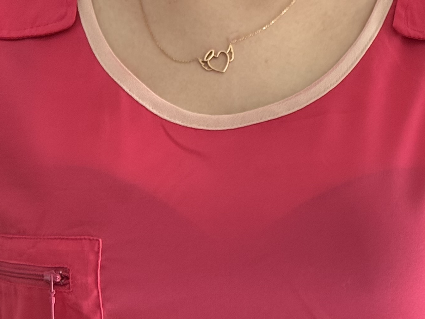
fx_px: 1768
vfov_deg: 9.9
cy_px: 516
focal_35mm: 144
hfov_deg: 13.7
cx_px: 222
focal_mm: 6.76
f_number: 1.78
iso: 200
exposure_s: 1/60
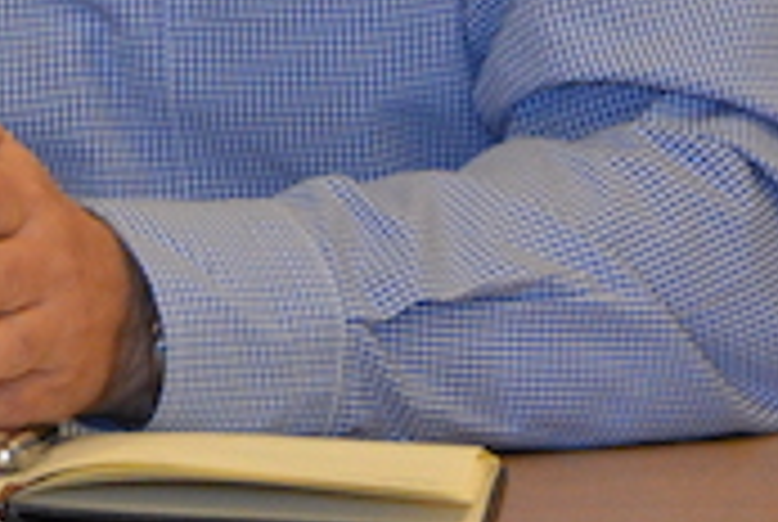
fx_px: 15723
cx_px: -40
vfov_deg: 1.9
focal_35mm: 726
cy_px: -502
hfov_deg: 2.8
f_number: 5.6
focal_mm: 105
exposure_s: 1/60
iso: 2000
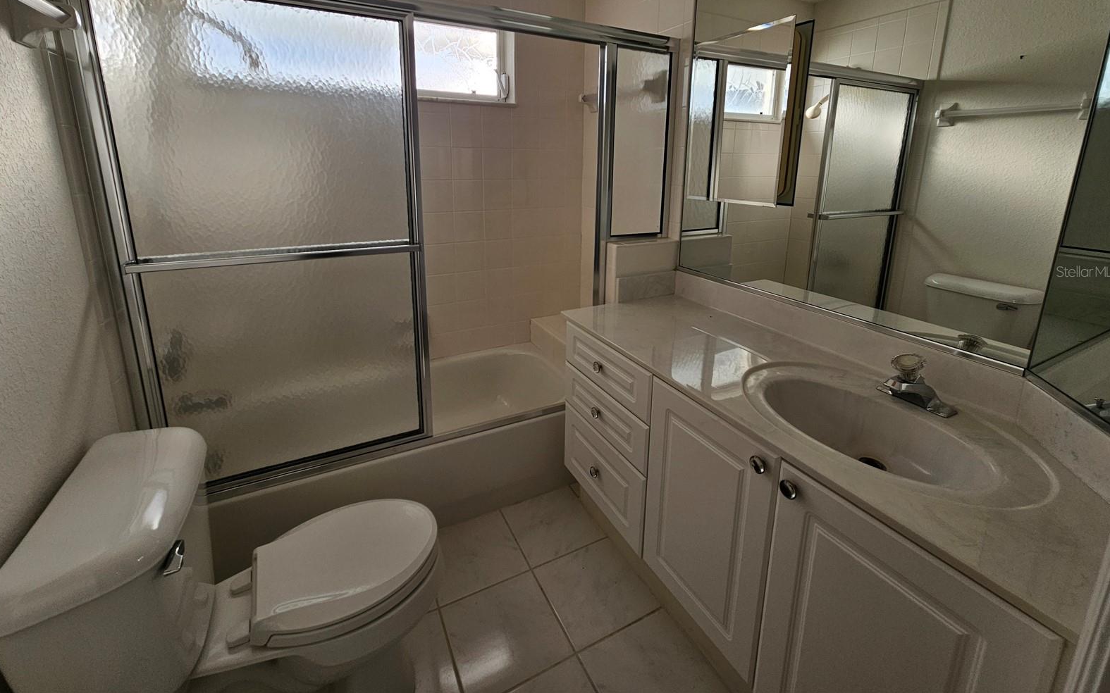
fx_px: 423
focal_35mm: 14
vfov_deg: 77.6
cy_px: 271
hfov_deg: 105.3
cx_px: 559
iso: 50
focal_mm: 2.2
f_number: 2.2
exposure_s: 1/241
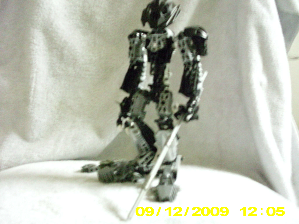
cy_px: 112
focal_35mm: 38
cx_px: 150
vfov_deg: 37.7
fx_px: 328
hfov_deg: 49.0
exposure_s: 1/6
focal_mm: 6.3
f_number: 3.1
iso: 1600
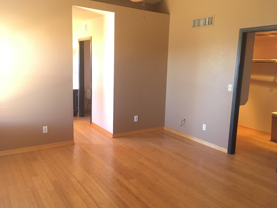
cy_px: 104
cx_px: 138
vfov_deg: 48.2
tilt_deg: -11.3
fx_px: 232
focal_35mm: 29
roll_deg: -2.2
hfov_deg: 61.7
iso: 200
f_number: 2.2
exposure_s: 1/17
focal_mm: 4.15
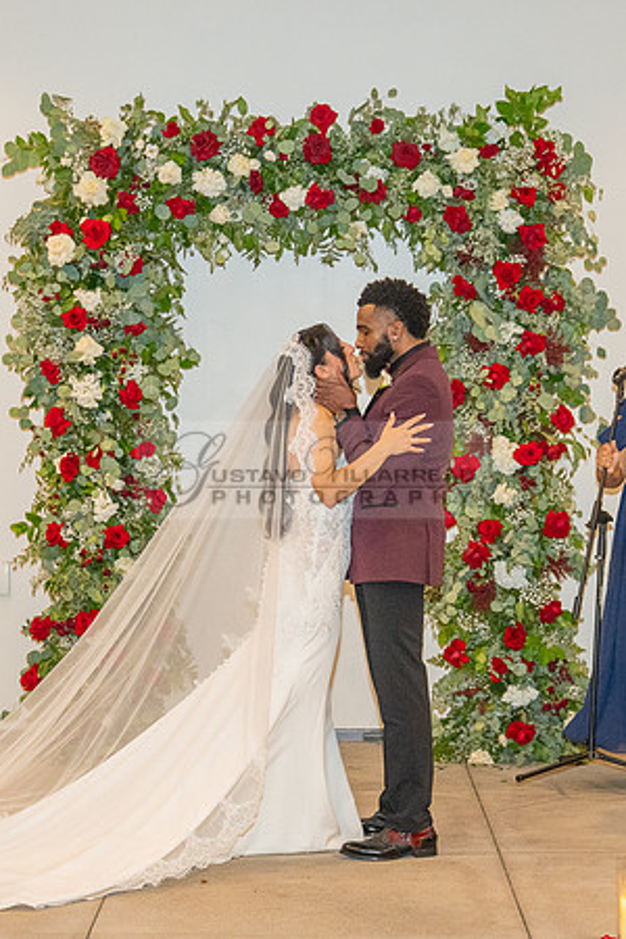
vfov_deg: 22.5
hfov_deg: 15.1
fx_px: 2354
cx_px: 303
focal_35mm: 90
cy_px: 601
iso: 1250
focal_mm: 45
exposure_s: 1/200
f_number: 3.5
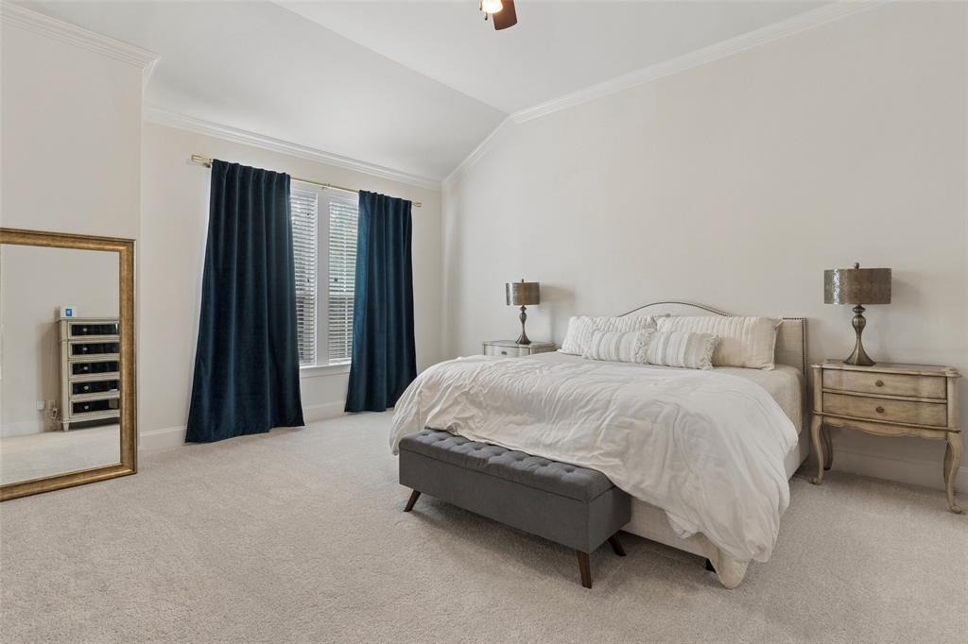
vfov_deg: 67.3
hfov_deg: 90.0
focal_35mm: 18
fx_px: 484
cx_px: 484
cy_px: 322
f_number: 10
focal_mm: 18
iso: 400
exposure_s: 1/6
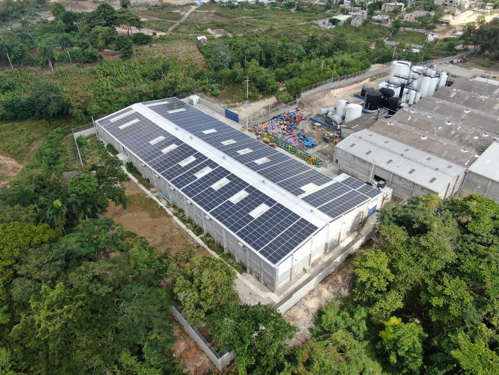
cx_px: 250
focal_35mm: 24
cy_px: 188
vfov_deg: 56.8
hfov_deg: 71.6
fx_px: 346
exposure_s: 1/500
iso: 100
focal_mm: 4.39
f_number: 2.8
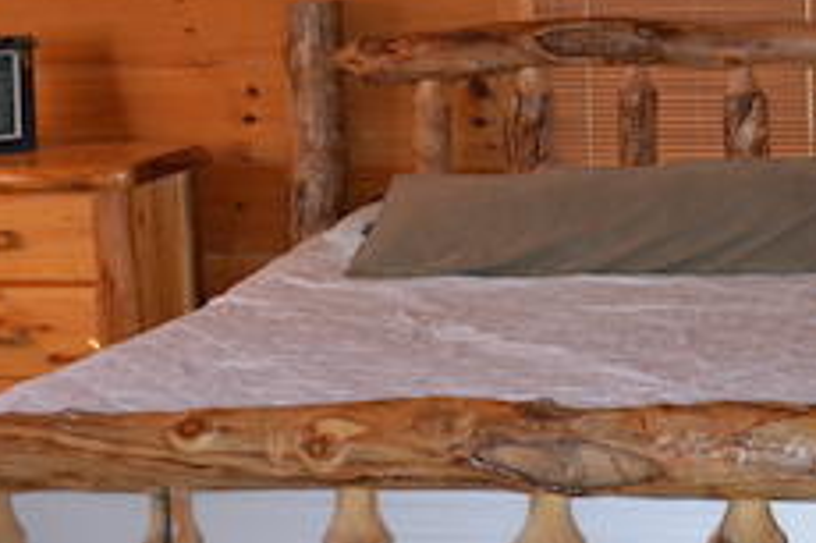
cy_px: 75
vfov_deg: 17.9
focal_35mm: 75
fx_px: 1699
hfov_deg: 26.0
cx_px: 752
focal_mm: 18
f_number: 3.5
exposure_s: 1/60
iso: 800
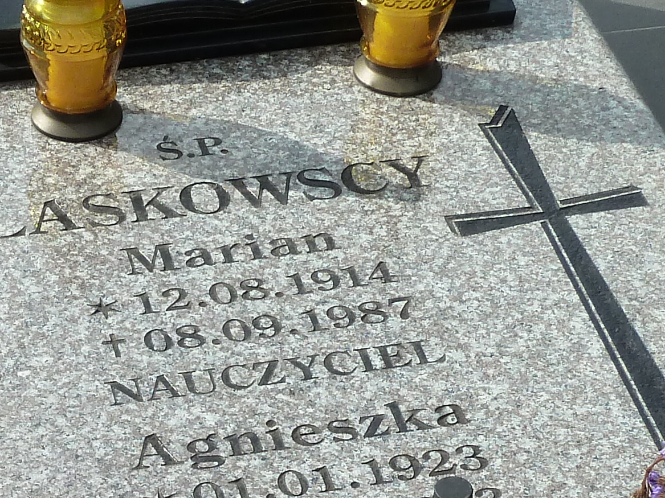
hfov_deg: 16.3
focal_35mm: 120
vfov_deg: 12.2
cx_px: 182
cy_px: 477
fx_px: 2305
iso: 125
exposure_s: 1/500
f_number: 4
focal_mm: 5.7
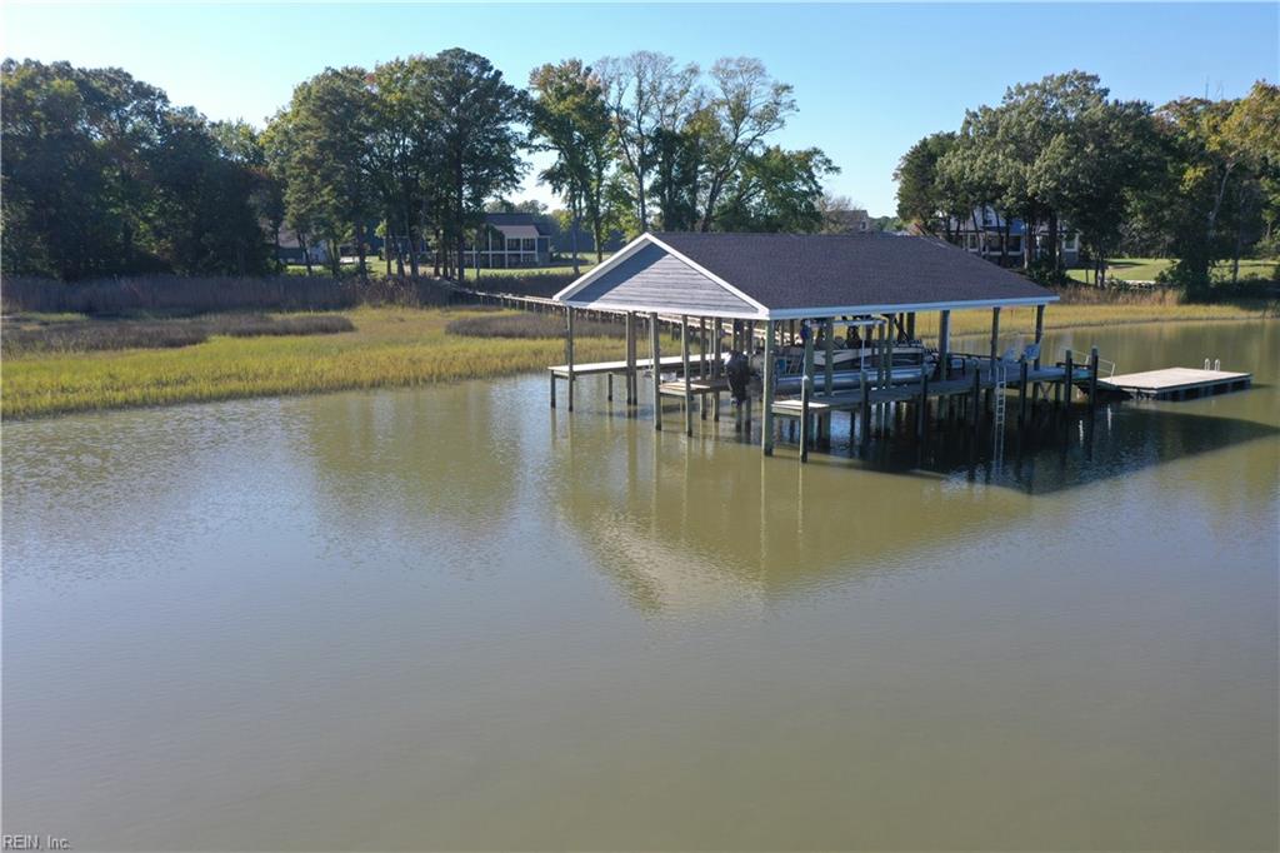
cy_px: 426
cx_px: 640
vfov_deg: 46.4
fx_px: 995
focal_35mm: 28
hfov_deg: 65.5
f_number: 5
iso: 100
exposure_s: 1/320
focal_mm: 10.26
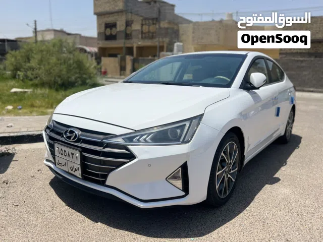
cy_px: 121
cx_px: 162
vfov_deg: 53.1
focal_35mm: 26
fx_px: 243
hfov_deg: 67.3
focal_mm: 5.7
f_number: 1.5
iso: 50
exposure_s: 1/9434
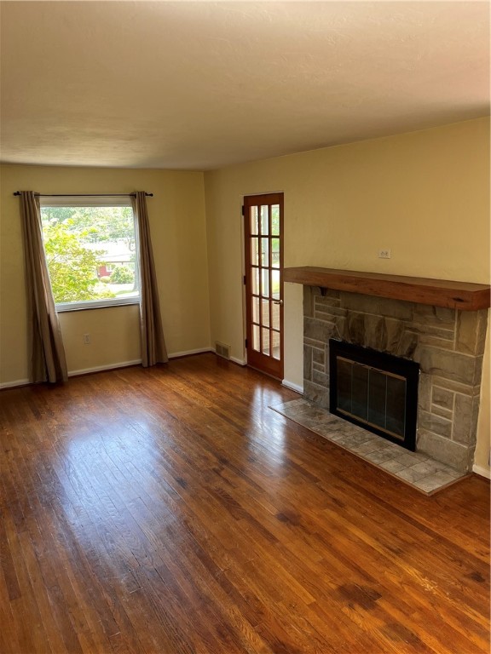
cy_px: 327
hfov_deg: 53.1
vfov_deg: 67.3
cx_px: 246
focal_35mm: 26
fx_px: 492
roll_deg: +1.4
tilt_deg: -11.6
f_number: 1.5
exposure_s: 1/121
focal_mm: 5.7
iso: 100
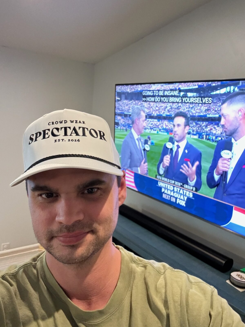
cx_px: 122
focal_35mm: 30
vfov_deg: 60.0
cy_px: 164
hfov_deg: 46.8
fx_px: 283
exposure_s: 1/17
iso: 500
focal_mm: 2.69
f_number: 1.9
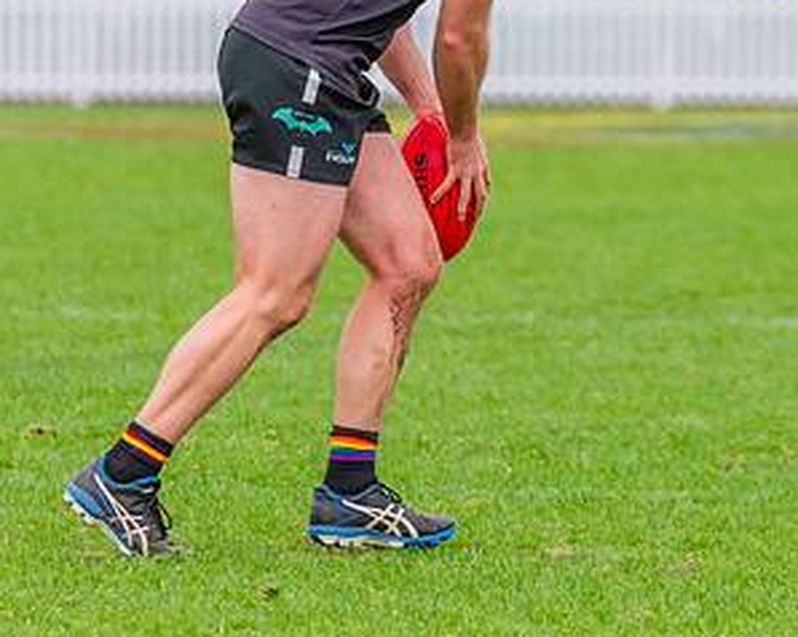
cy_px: 89
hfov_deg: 2.8
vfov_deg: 2.2
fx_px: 16309
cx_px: 525
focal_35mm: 691
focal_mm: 220
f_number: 5.6
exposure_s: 1/1000
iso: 800
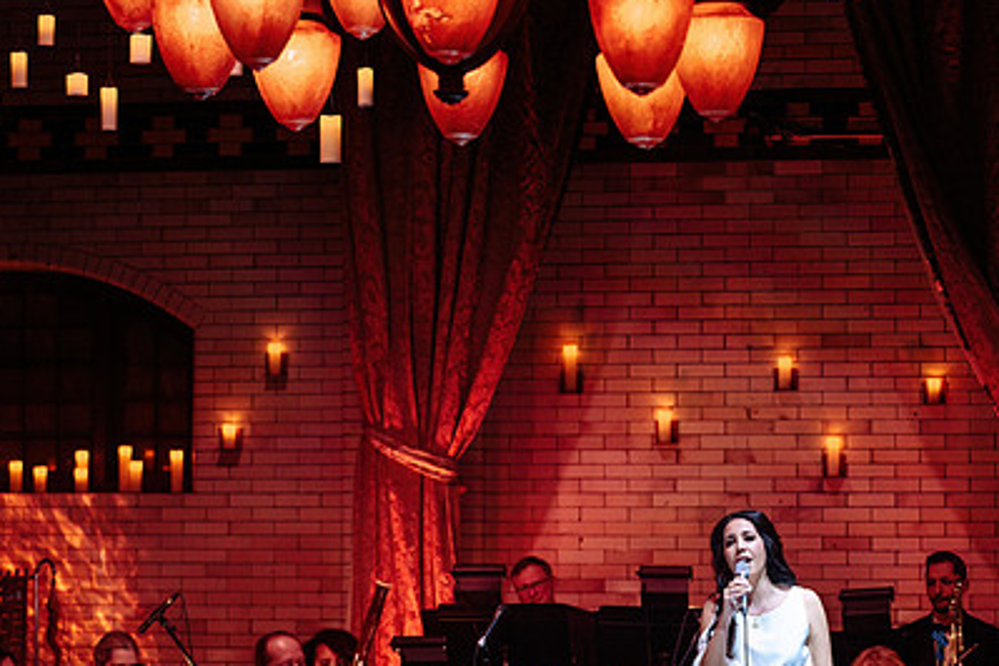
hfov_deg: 19.3
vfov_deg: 12.9
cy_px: 427
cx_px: 511
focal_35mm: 106
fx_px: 2941
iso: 1600
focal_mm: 70
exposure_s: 1/125
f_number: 2.8
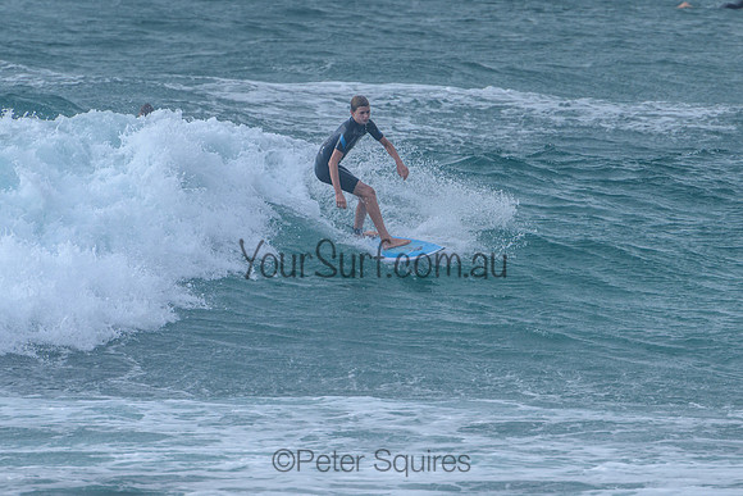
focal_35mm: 550
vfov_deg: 2.5
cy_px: 248
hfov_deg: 3.7
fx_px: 11360
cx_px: 372
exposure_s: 1/2000
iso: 500
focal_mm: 400
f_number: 8
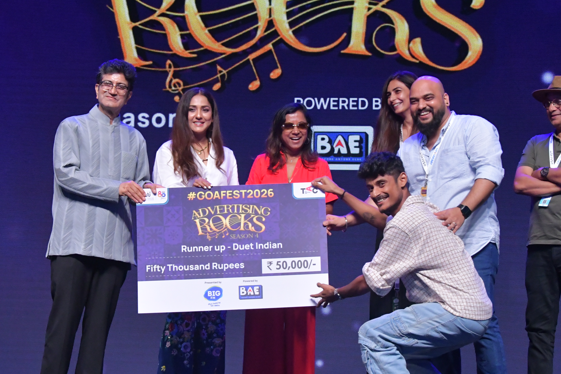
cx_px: 314
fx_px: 1543
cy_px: 177
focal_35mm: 99
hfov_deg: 20.6
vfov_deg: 13.8
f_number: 9.5
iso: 4500
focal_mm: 44
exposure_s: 1/250
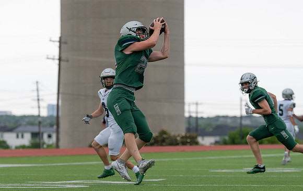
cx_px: 126
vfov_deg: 7.2
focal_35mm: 183
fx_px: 1512
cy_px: 151
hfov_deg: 11.4
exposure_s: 1/1250
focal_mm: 111
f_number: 2.8
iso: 800
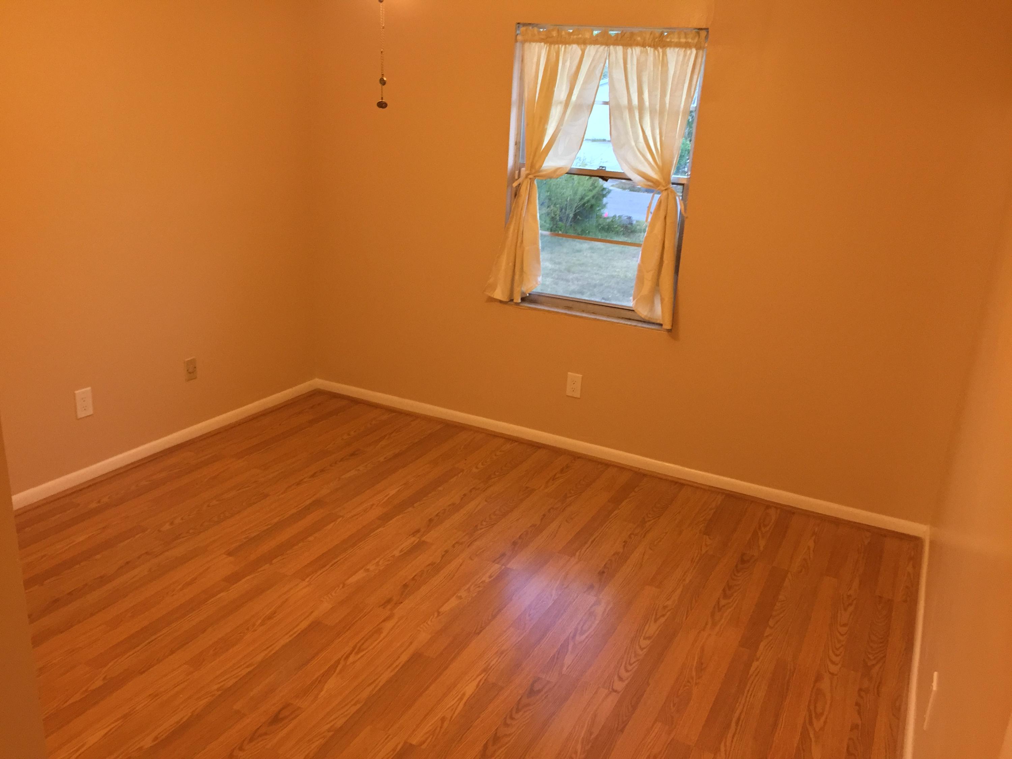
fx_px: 848
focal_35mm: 29
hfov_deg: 61.7
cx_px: 506
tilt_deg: -18.4
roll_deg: -3.0
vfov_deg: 48.2
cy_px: 380
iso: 200
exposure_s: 1/30
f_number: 2.2
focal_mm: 4.15
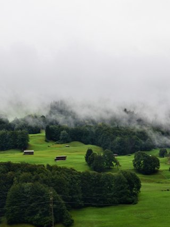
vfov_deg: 25.7
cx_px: 94
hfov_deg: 19.4
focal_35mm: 76
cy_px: 123
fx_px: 498
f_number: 8
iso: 320
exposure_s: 1/80
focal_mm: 28
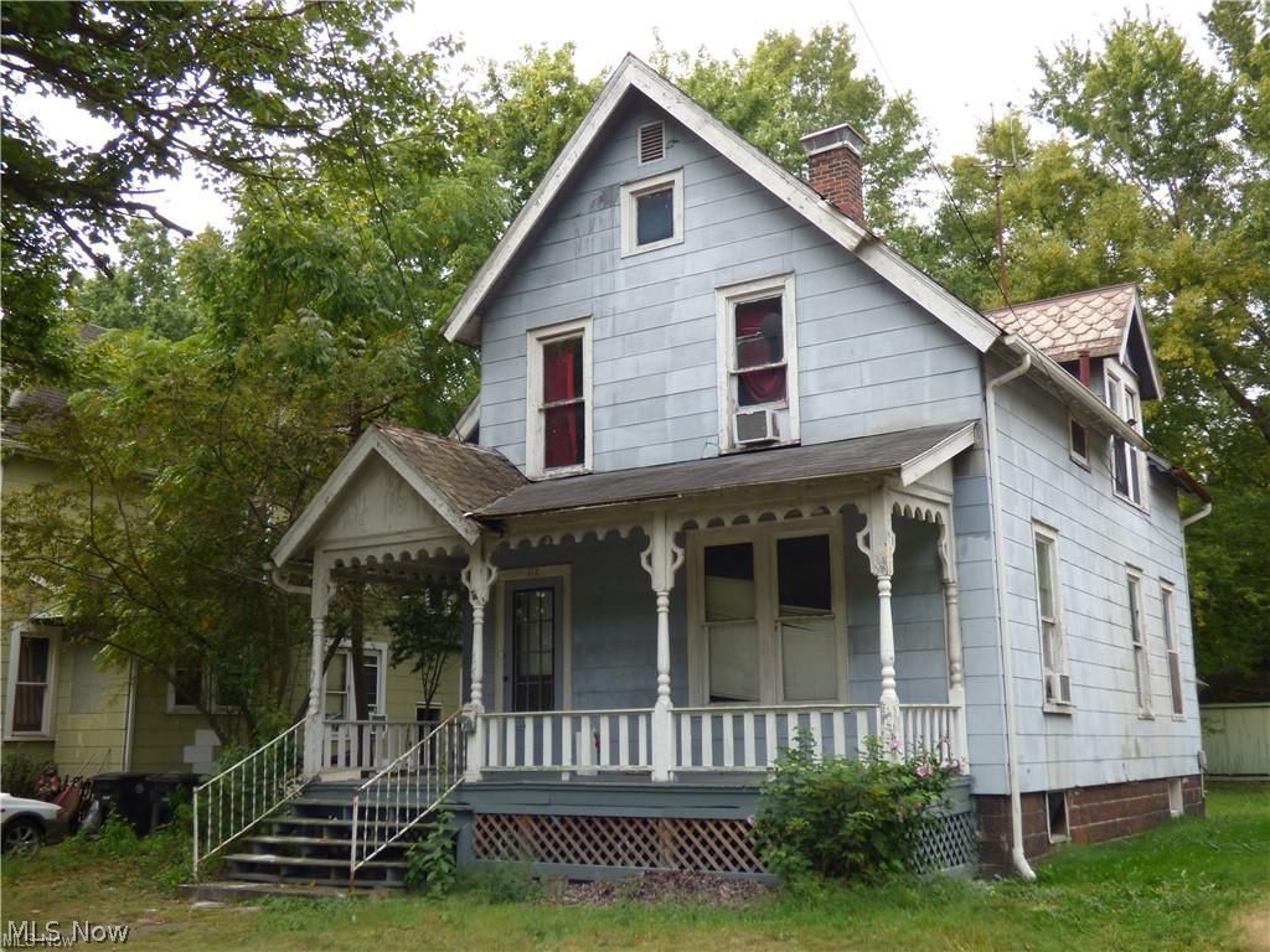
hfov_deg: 51.4
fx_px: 1321
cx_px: 635
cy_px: 476
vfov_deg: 39.7
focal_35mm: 36
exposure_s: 1/250
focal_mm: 6.18
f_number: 3.4
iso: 100
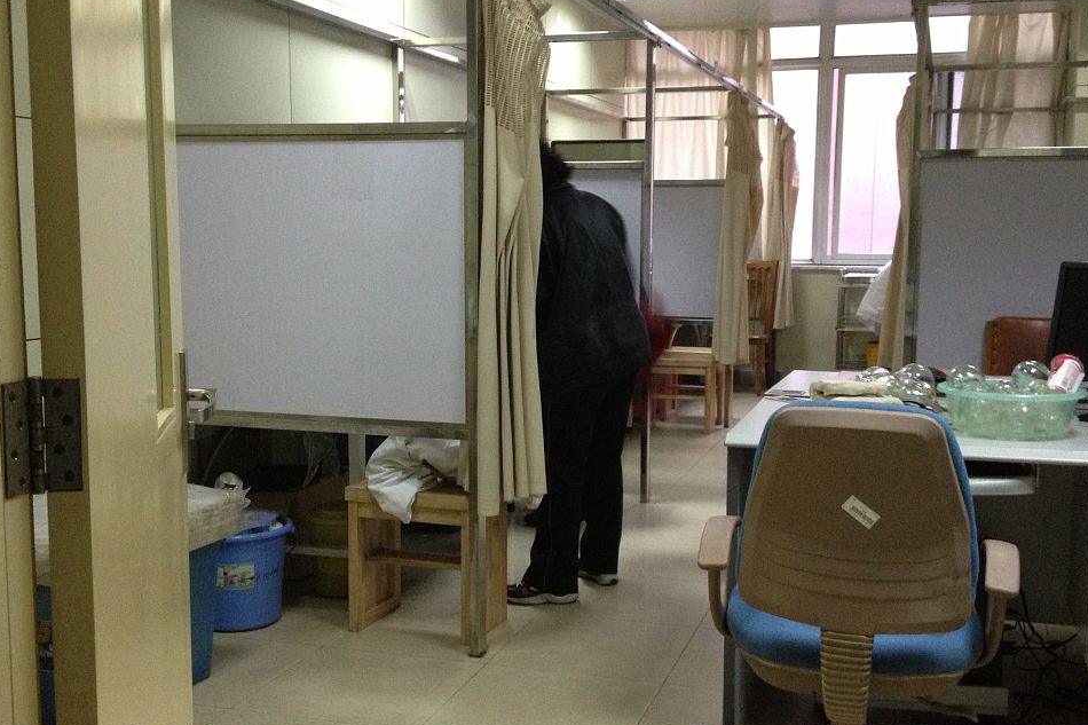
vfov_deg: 29.2
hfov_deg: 42.7
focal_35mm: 46
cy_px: 377
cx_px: 552
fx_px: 1390
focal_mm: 4.28
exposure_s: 1/20
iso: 250
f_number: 2.4
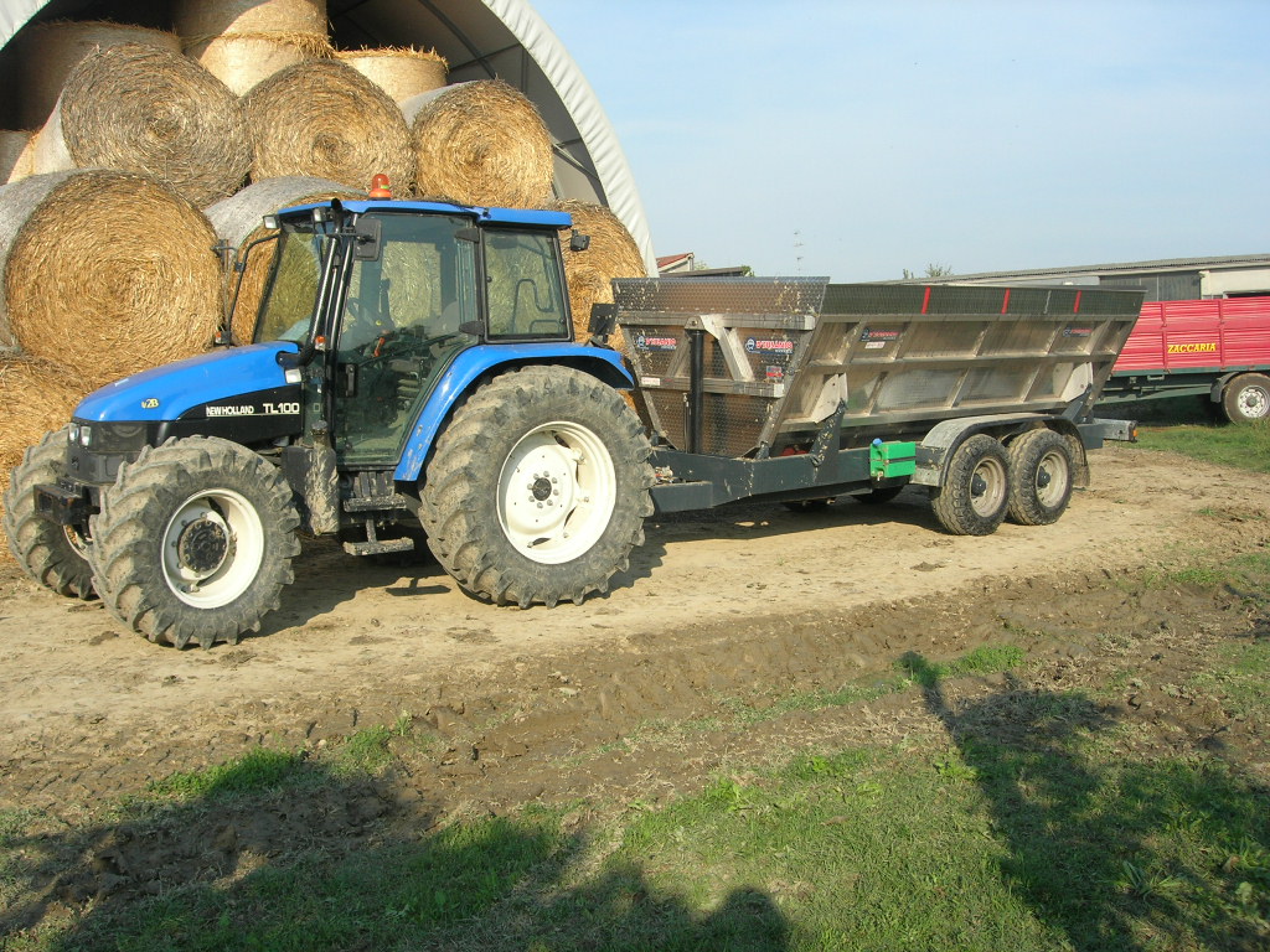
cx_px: 635
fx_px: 1394
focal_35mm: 38
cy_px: 476
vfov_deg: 37.7
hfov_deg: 49.0
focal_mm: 7.8
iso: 64
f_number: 4.8
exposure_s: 1/369
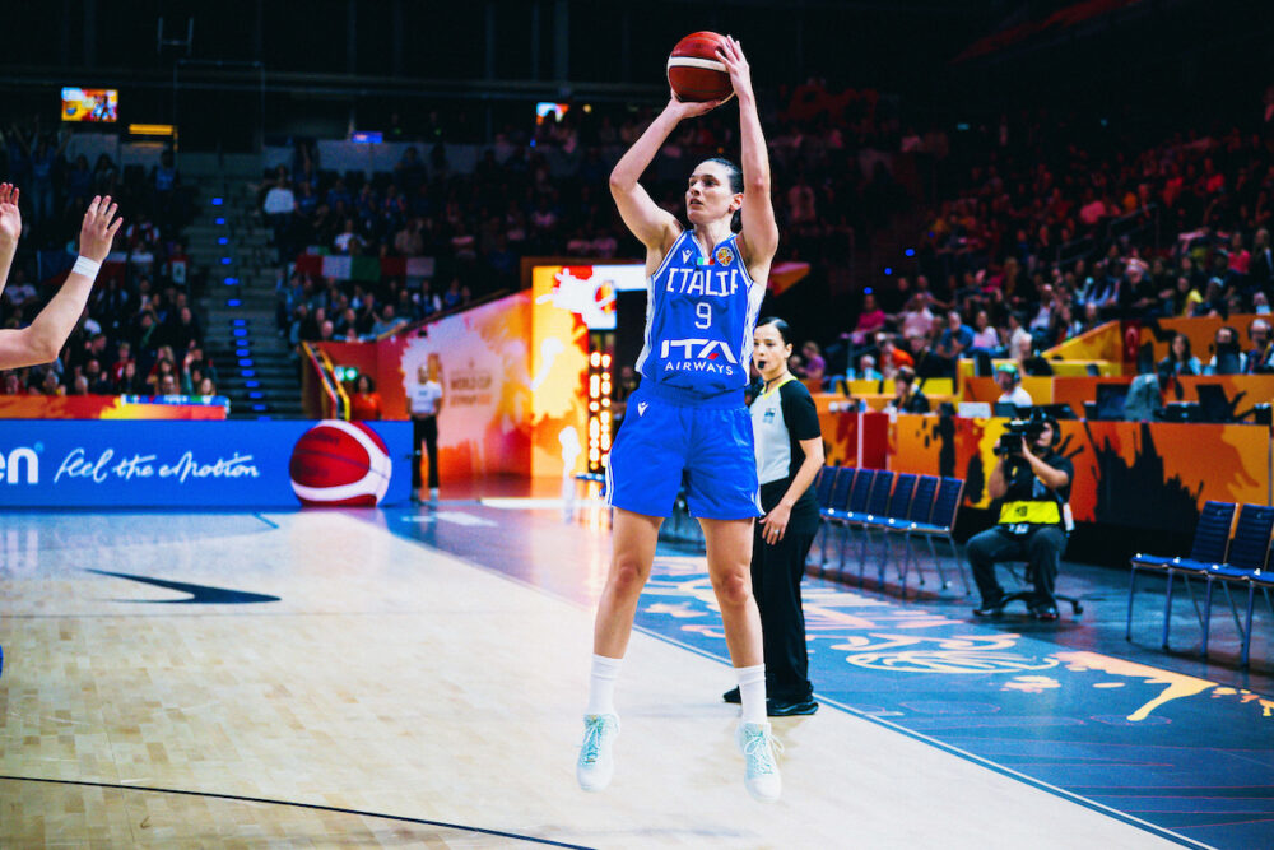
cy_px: 425
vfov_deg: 19.5
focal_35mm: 70
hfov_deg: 28.8
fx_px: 2477
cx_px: 637
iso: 2000
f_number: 2.8
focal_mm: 70
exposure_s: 1/1250
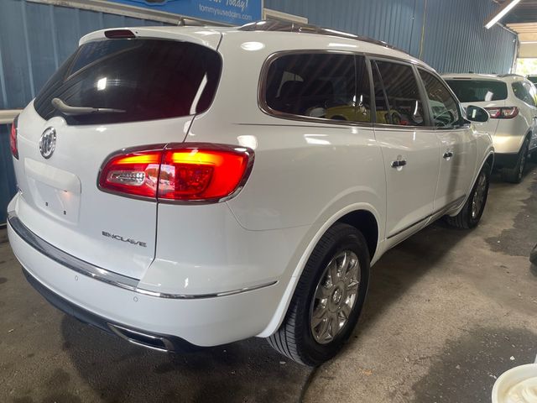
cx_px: 268
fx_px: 403
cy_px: 202
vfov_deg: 53.1
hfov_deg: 67.3
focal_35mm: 26
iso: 80
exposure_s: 1/60
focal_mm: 5.1
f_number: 1.6
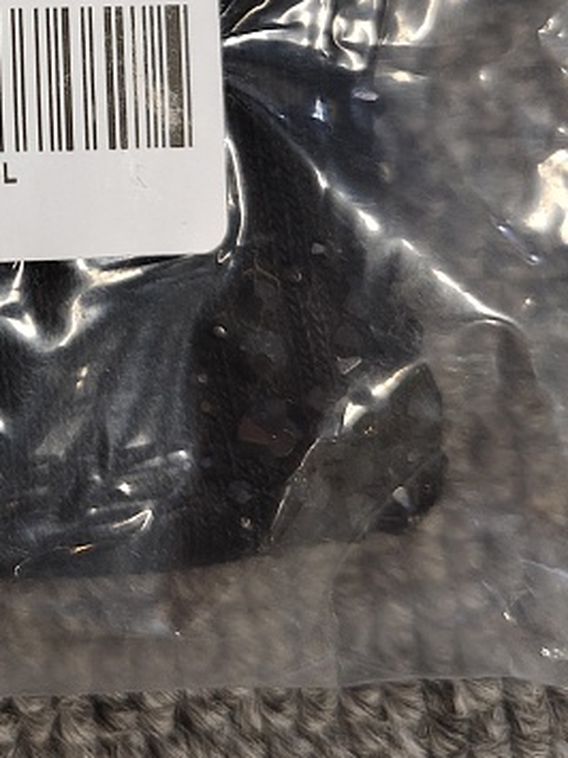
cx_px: -186
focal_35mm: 73
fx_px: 1598
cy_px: -28
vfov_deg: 25.2
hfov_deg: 18.6
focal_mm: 5.56
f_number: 1.88
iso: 988
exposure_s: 1/50
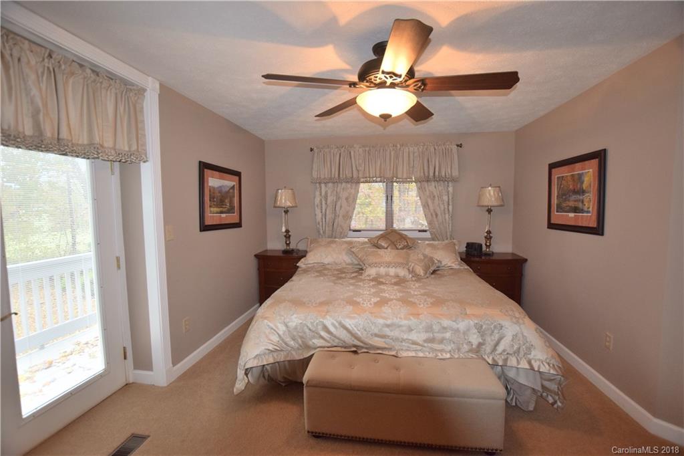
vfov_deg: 77.3
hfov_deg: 100.4
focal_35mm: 15
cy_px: 228
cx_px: 342
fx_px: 285
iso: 800
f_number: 4.5
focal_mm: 10
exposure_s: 1/80
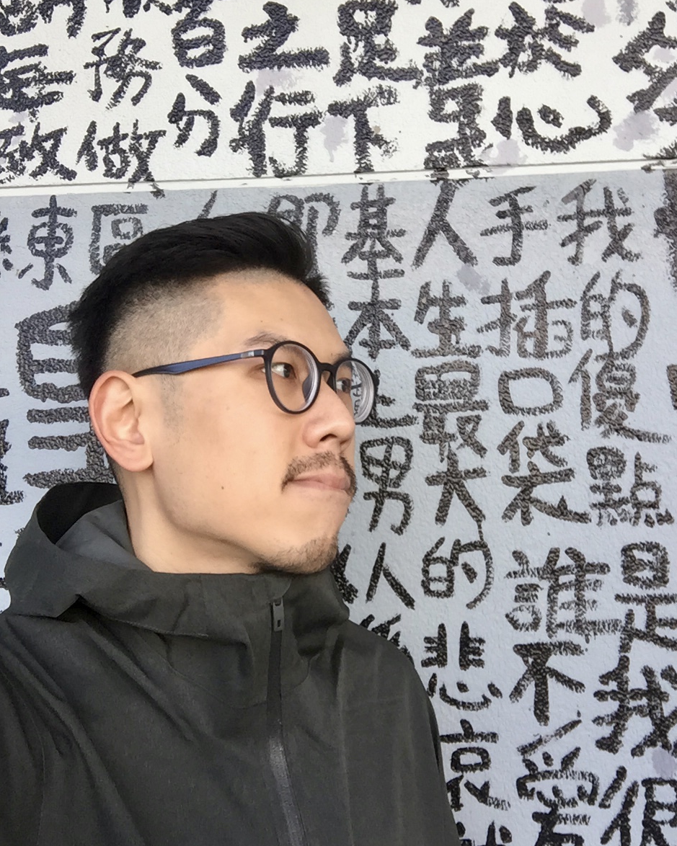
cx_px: 345
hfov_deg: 44.5
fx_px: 827
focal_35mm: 33
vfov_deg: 54.2
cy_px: 396
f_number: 2.2
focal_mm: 2.65
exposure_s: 1/143
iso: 32
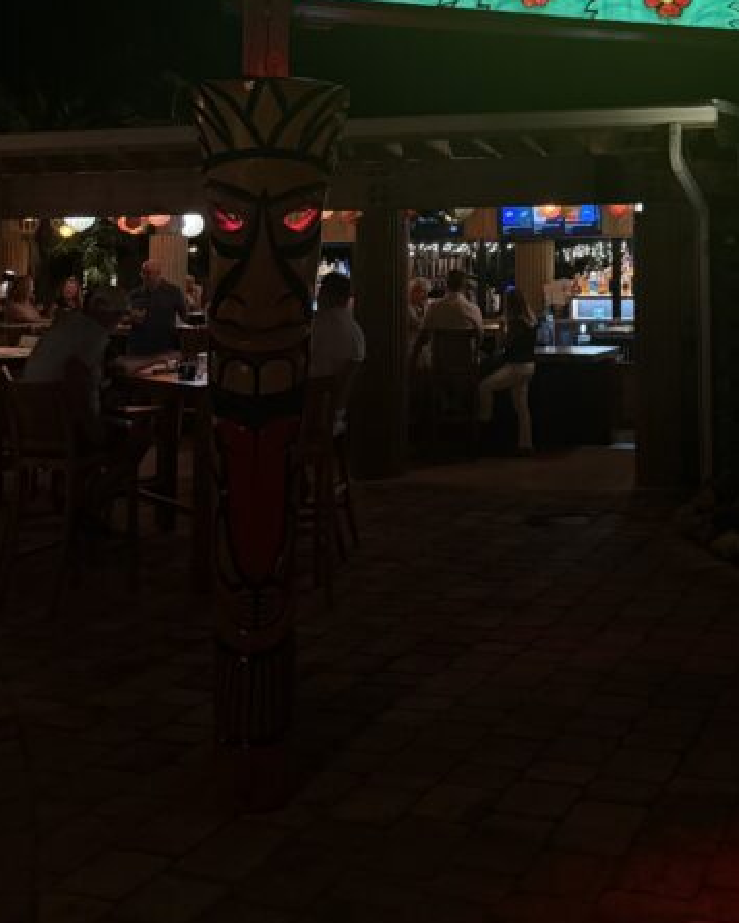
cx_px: 607
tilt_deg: +6.4
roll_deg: -0.3
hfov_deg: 34.4
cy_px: 143
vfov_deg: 41.3
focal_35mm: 42
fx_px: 1148
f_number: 1.78
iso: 640
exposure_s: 1/60
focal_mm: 6.76
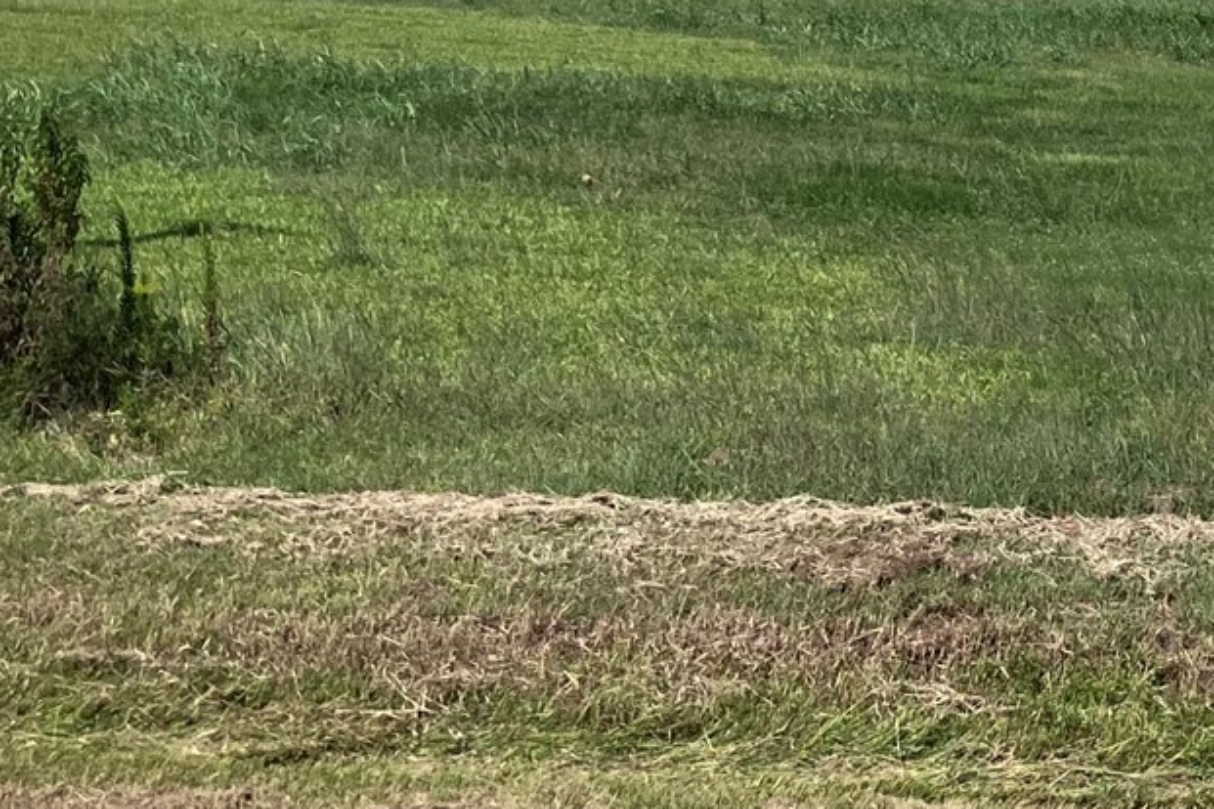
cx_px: 1607
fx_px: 3237
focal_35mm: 96
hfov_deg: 19.5
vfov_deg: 13.9
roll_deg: -3.0
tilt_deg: +1.1
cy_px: -96
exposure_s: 1/2703
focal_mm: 3.99
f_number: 1.8
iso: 32
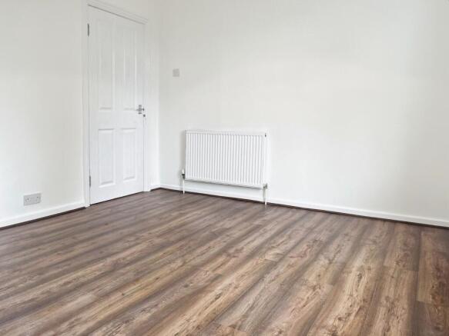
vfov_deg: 53.0
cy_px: 168
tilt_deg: -7.5
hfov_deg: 67.3
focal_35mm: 26
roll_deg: +0.2
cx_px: 224
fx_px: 337
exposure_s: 1/100
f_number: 1.6
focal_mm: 5.1
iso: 64
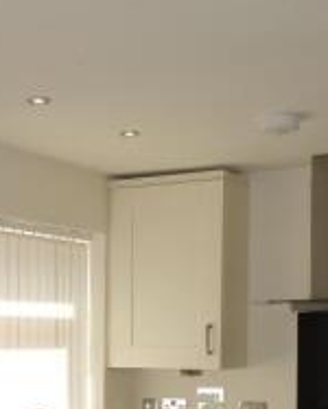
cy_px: 404
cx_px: 97
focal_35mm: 73
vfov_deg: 24.9
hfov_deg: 20.9
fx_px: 884
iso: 100
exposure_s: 1/200
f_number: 3
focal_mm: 4.3
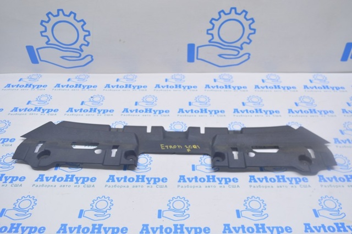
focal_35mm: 34
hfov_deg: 55.2
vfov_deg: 38.3
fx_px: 337
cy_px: 117
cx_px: 176
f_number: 5.6
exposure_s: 1/20
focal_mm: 23
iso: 400
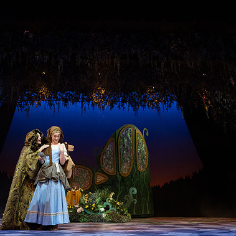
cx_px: 93
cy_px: 119
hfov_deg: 42.6
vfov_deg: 42.8
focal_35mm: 39
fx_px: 301
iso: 2500
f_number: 4
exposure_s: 1/640
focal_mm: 30
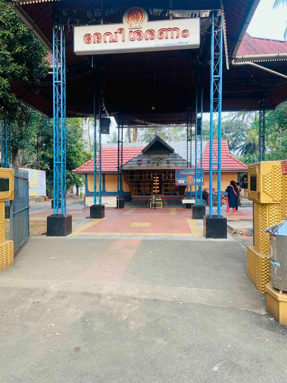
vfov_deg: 67.3
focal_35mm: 26
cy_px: 192
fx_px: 287
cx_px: 144
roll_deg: -0.1
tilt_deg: +1.3
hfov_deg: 53.1
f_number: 1.8
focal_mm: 4.25
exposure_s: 1/118
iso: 125
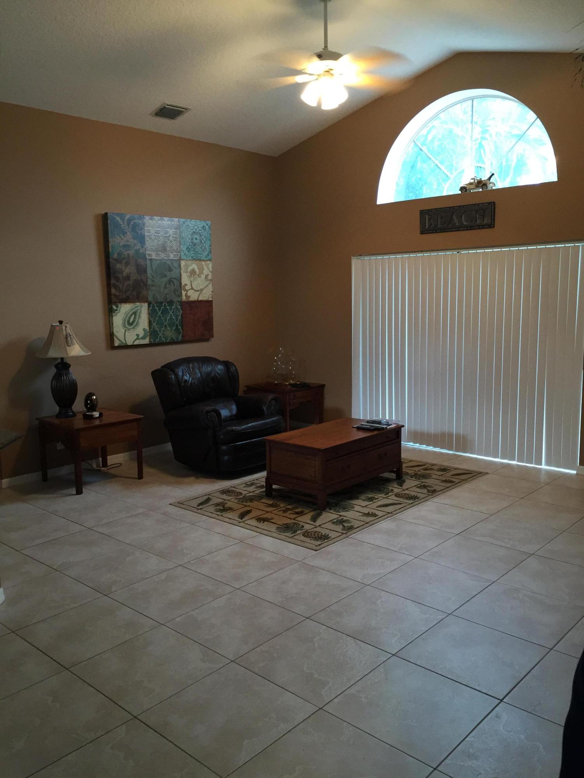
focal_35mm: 29
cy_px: 389
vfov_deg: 61.7
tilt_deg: -6.7
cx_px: 292
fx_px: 652
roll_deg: +1.0
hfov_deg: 48.2
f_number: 2.2
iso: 200
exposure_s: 1/30
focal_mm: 4.15
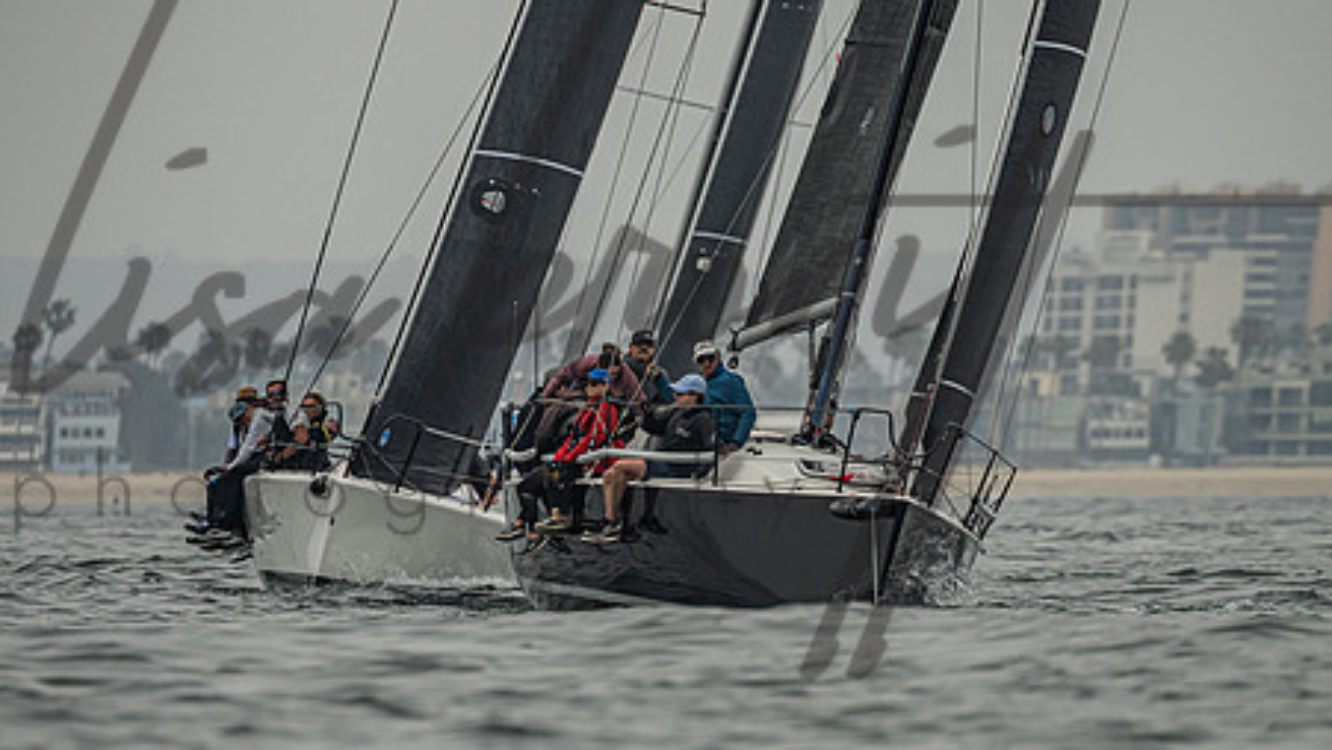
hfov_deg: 3.1
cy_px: 348
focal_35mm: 688
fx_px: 24307
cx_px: 607
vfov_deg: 1.8
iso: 360
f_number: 5.6
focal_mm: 400
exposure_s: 1/4000
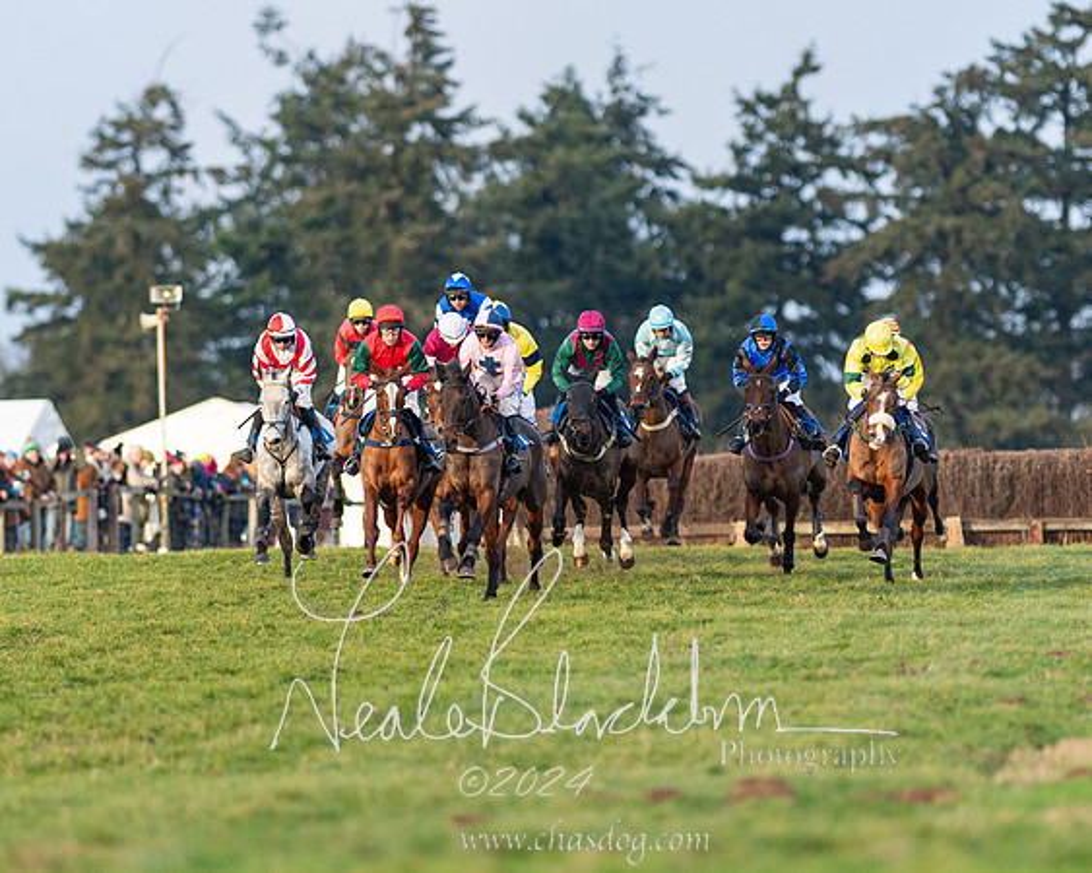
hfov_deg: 3.4
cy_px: 450
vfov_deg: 2.7
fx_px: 18440
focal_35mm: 571
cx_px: 565
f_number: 2.8
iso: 500
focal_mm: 300
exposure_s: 1/1600
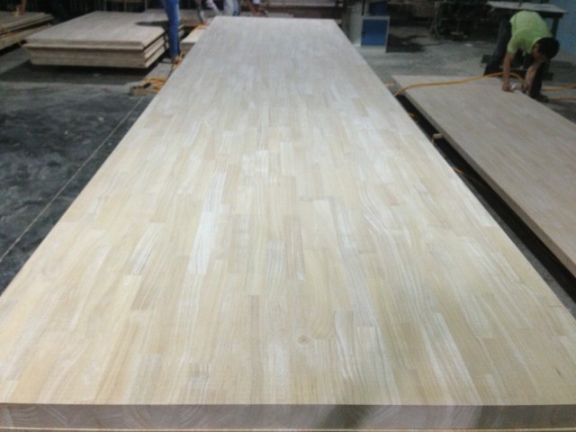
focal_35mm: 33
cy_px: 216
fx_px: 549
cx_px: 288
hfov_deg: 55.4
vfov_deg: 42.9
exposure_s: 1/20
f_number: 2.4
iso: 250
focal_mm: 4.13
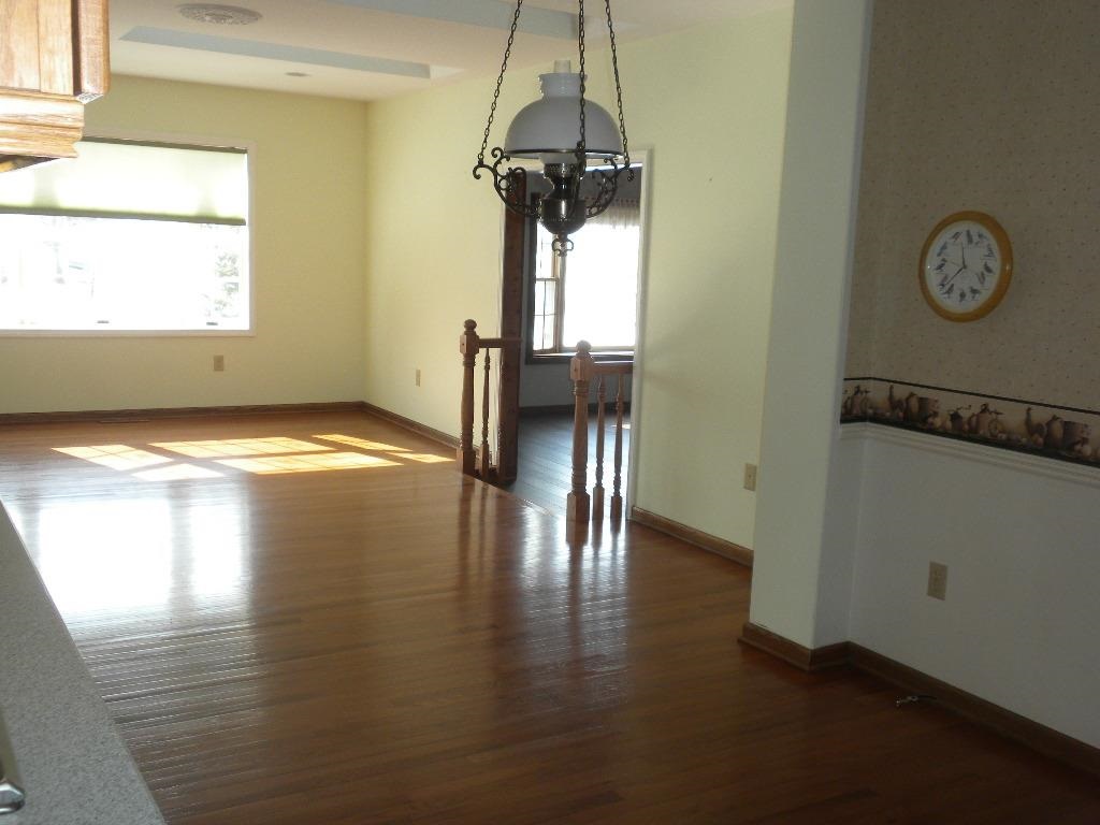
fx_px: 1176
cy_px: 412
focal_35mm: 37
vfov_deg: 38.7
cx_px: 550
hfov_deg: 50.1
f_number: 3.5
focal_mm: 6.6
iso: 90
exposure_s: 1/95
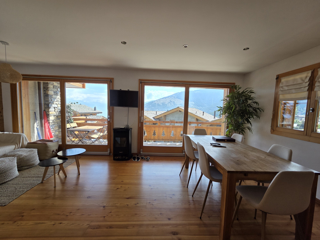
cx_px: 160
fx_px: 120
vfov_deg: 89.9
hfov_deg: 106.2
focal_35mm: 13
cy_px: 120
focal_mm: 2.2
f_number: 2.2
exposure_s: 1/327
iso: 50
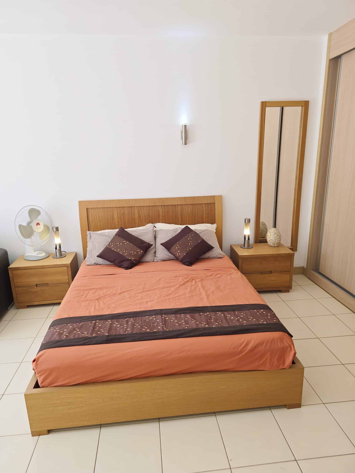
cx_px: 178
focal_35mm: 23
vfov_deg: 73.9
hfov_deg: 58.9
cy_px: 236
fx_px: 314
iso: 50
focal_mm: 6.3
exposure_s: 1/100
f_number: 1.7
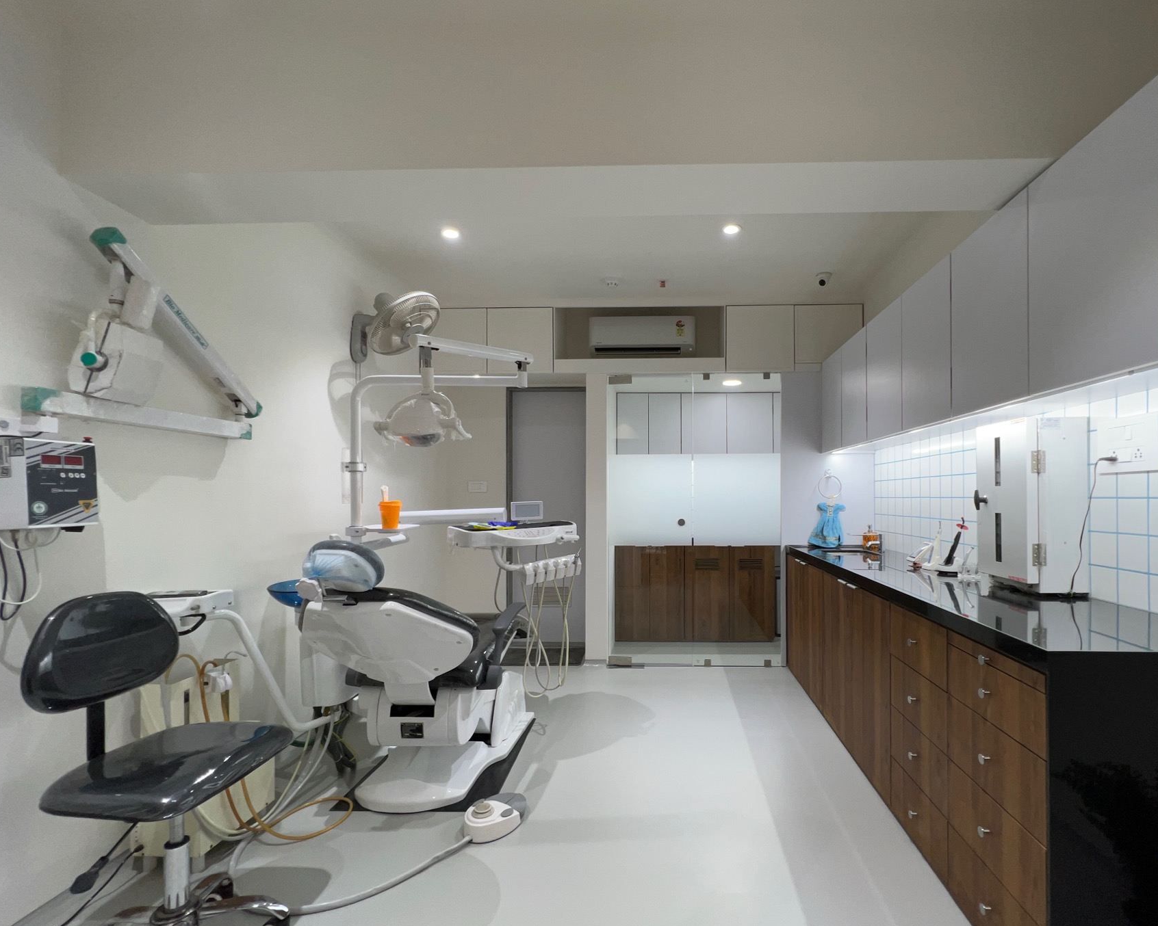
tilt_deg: +0.6
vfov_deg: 84.0
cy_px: 490
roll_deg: +0.6
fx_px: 514
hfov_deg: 96.3
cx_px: 654
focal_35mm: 15
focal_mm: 1.57
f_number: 1.8
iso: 40
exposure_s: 1/33
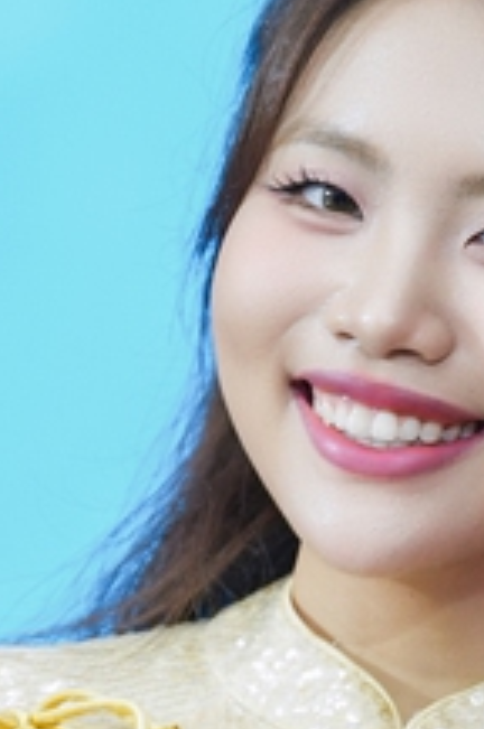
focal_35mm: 705
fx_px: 14271
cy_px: 756
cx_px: 339
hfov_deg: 1.9
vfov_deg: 2.9
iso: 1000
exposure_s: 1/160
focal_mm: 159.1
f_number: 2.8
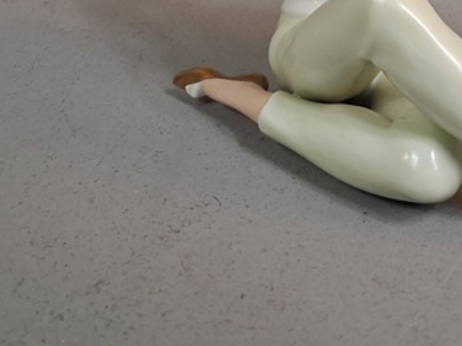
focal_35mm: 68
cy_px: -71
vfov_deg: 20.2
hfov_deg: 27.8
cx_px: 389
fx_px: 907
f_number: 1.8
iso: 320
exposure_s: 1/100
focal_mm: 4
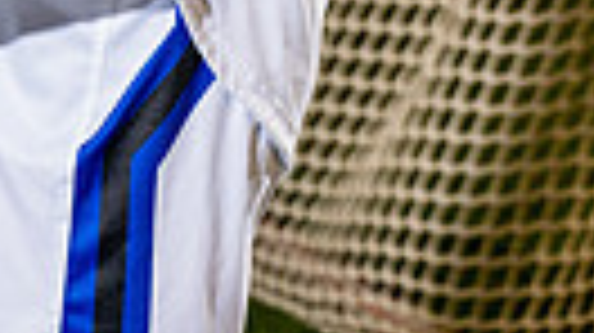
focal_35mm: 250
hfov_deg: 8.6
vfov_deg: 4.7
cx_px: 238
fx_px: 3934
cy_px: -634
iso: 400
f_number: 4
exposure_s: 1/250
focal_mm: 70
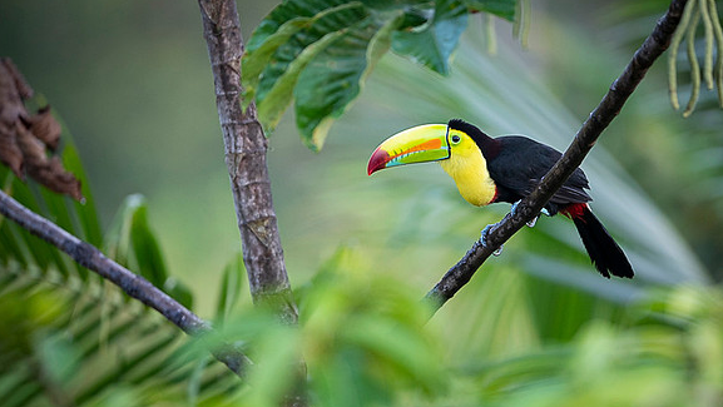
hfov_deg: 3.3
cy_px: 175
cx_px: 452
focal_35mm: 657
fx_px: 12599
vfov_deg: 1.9
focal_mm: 500
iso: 800
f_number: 4
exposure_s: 1/400
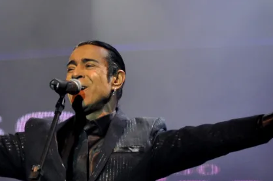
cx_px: 122
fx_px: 1447
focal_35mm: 191
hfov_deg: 10.8
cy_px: 59
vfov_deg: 7.2
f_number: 7.1
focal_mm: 52
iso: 640
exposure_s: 1/30
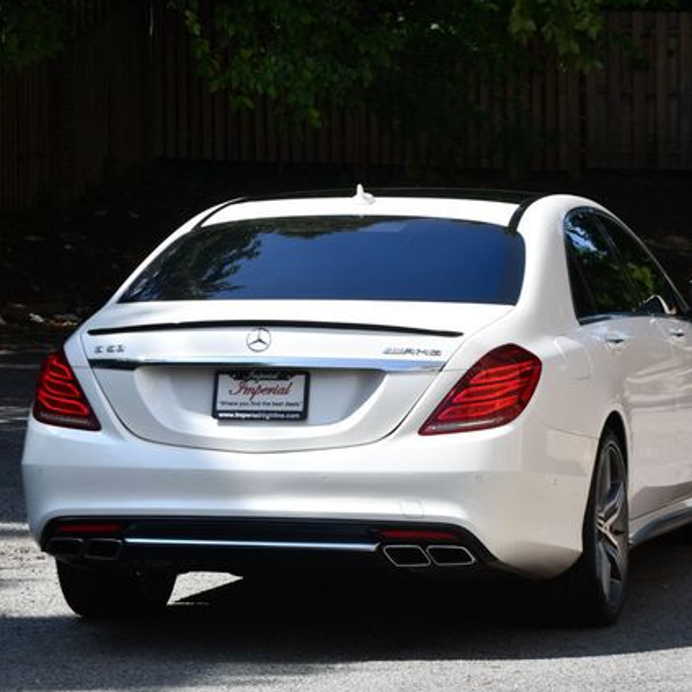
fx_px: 3483
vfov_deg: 11.3
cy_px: 346
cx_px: 374
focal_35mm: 154
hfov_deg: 11.3
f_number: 8
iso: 125
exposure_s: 1/250
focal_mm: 80
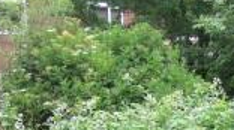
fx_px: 607
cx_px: 202
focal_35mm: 98
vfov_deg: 10.5
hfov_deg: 21.4
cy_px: 313
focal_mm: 4.3
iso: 160
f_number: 2.8
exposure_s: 1/500
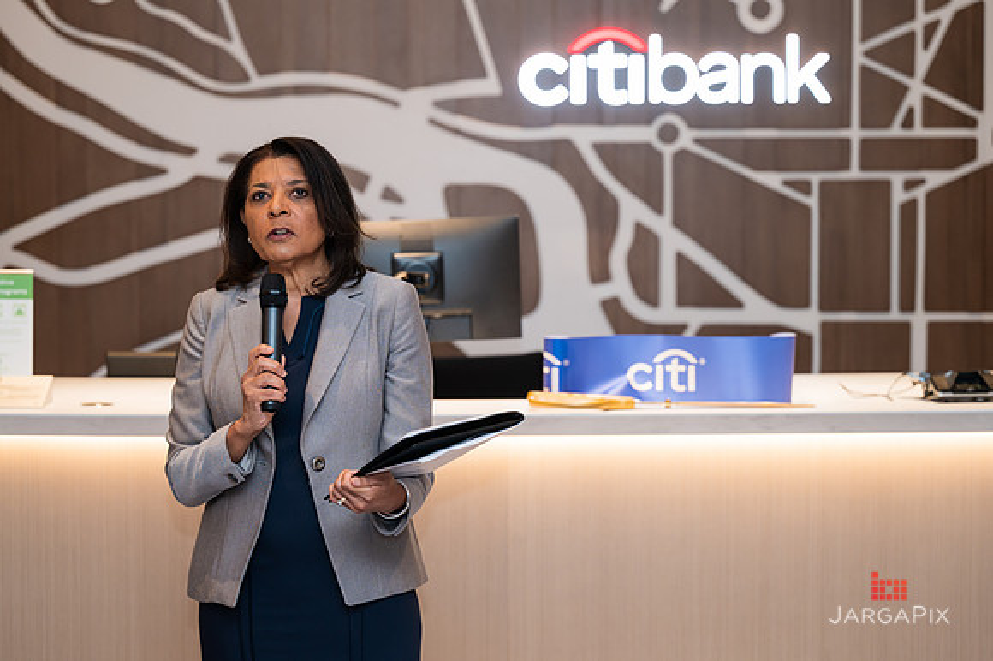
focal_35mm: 91
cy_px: 313
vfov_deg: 15.1
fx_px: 2498
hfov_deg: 22.5
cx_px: 496
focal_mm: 86
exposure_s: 1/160
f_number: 3.2
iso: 400
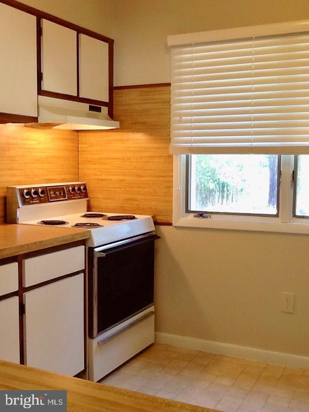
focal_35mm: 44
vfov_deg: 42.9
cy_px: 206
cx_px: 154
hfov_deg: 32.9
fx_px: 524
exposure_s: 1/30
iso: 40
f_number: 2.4
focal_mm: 2.03
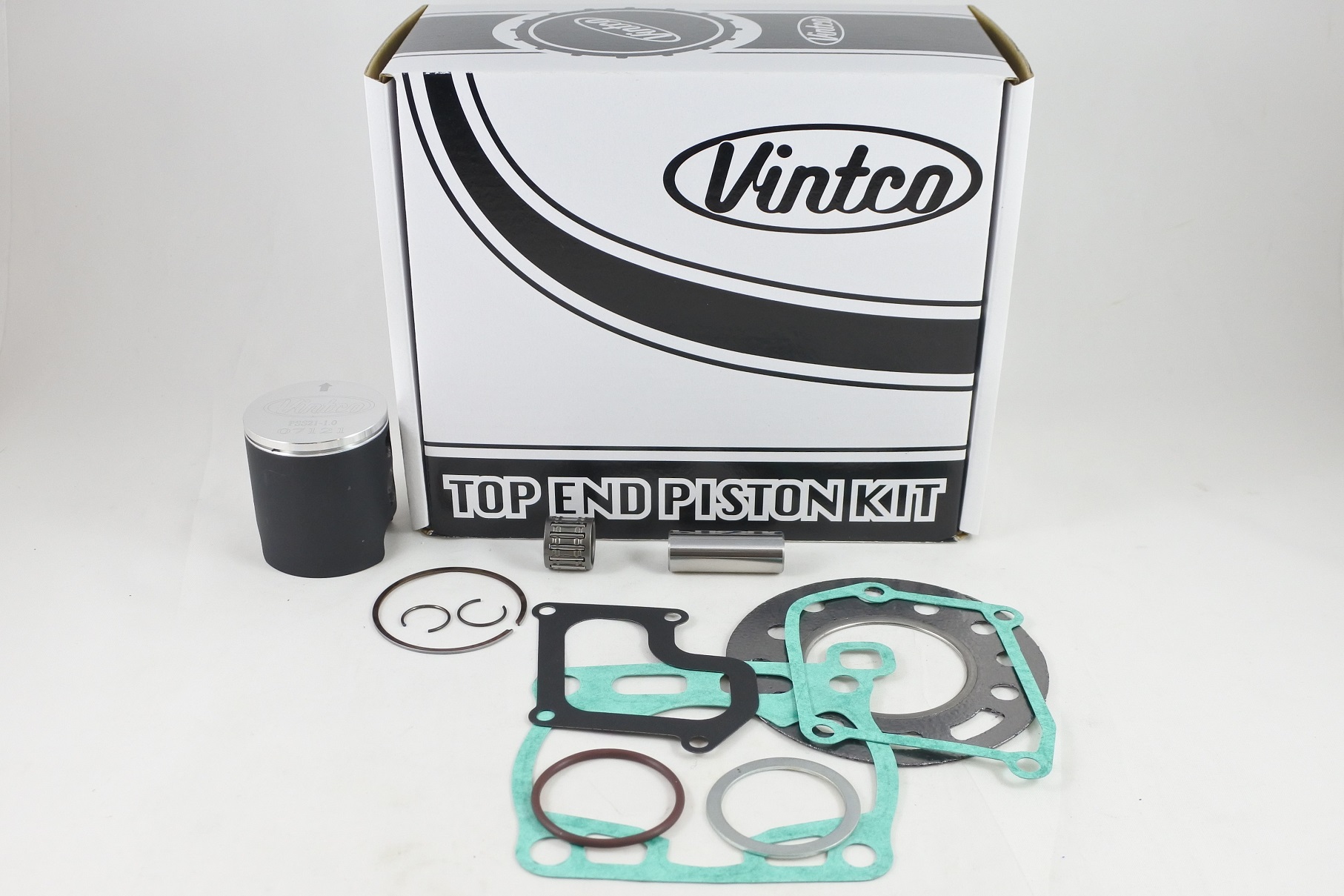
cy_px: 448
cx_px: 672
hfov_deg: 61.9
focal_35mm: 30
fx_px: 1120
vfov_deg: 43.6
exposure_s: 1/125
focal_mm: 11.2
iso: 400
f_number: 3.8
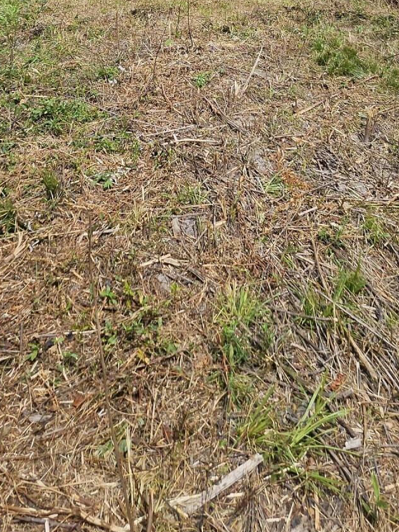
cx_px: 246
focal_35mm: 31
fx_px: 477
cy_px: -27
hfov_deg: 45.1
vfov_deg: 46.3
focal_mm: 1.74
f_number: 2.2
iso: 32
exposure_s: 1/1406
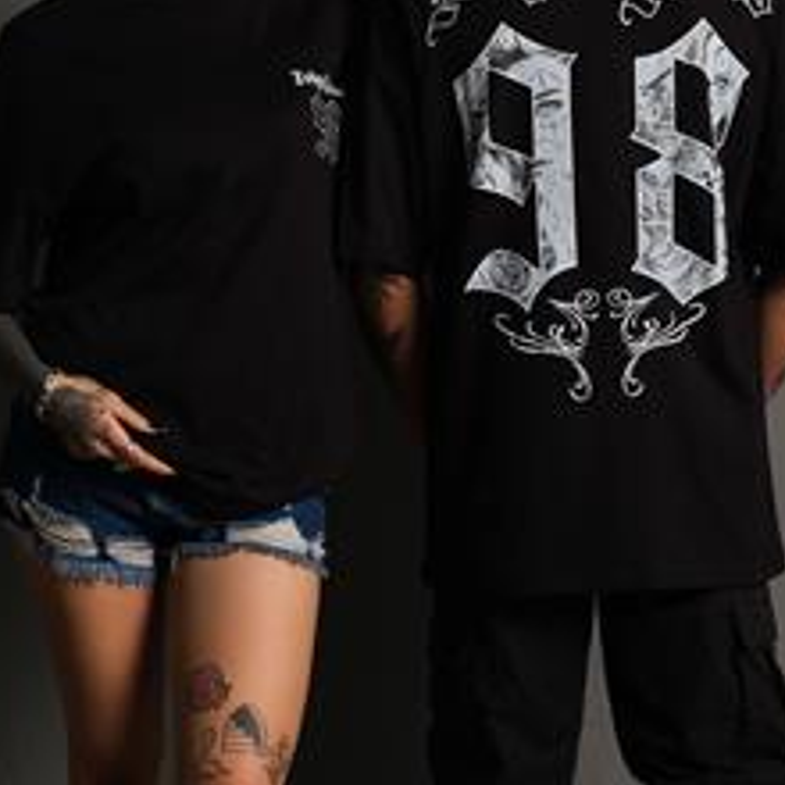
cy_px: 519
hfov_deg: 21.9
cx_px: 421
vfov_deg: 21.8
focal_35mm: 79
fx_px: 2027
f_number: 5
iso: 160
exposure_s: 1/160
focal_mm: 23.3
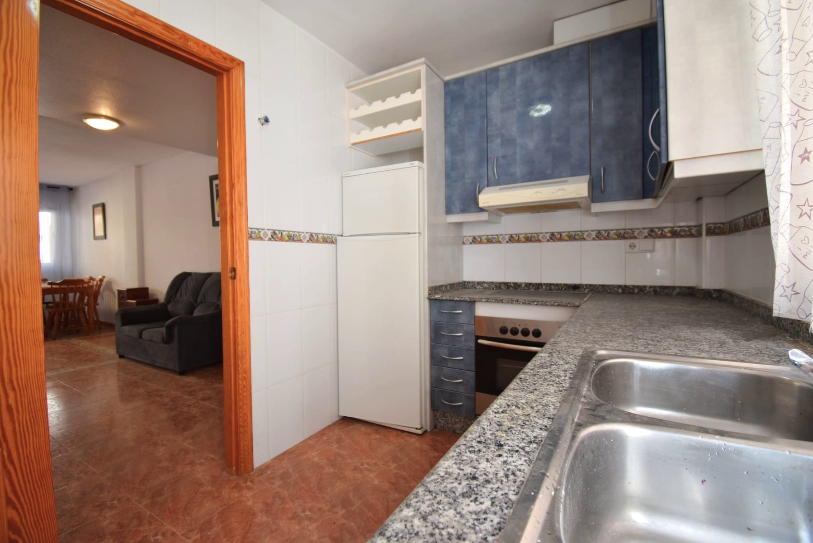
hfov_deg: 100.4
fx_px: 339
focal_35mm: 15
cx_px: 406
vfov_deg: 77.4
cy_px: 272
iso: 400
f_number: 4.5
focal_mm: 10
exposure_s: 1/80
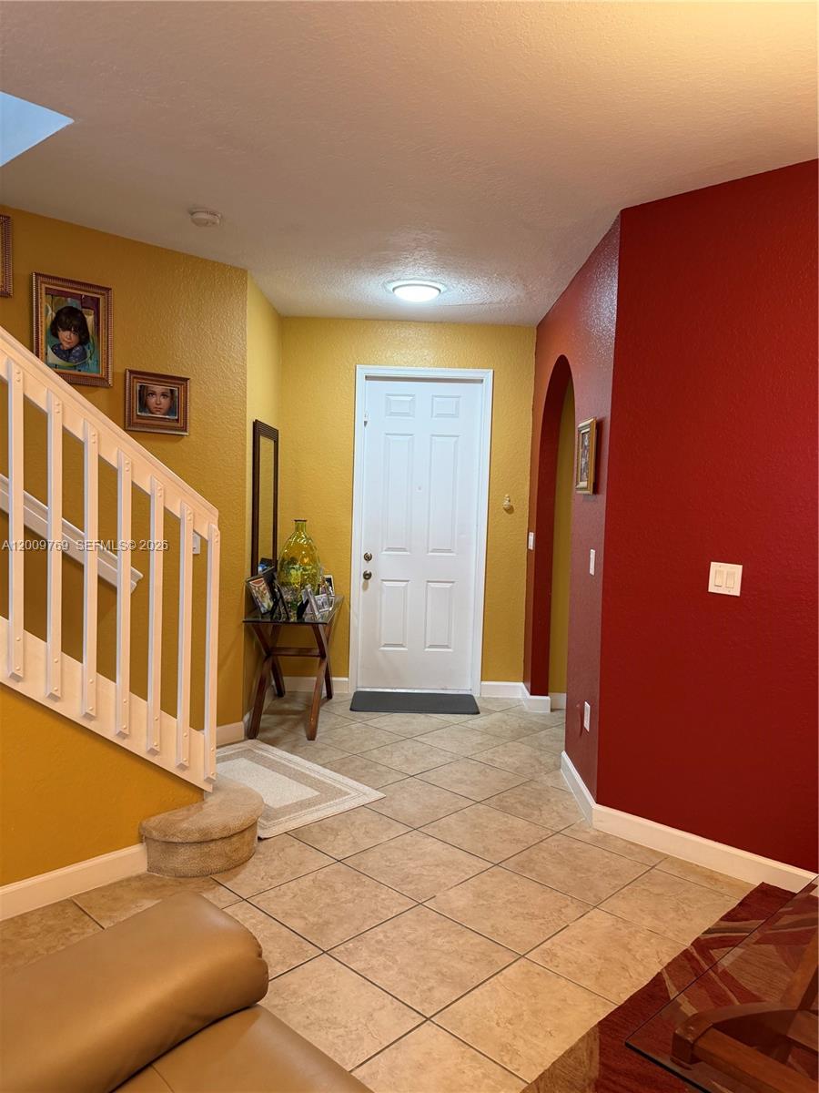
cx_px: 410
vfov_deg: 71.6
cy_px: 546
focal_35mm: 24
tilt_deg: -3.2
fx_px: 757
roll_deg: -1.9
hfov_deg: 56.8
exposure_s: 1/60
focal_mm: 6.76
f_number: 1.78
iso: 250
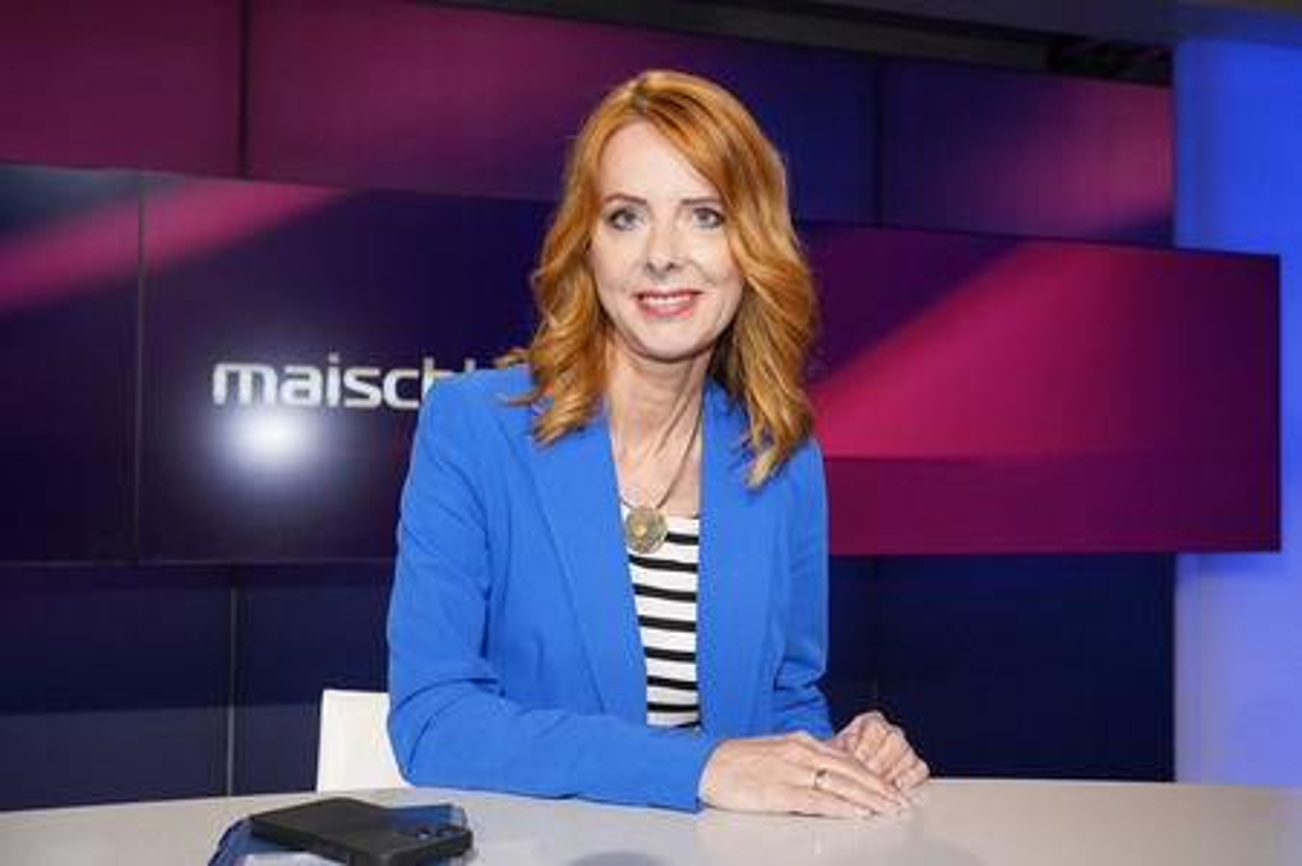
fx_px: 1156
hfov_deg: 58.8
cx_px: 651
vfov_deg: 41.1
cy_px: 433
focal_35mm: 32
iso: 2000
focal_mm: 32
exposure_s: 1/160
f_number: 5
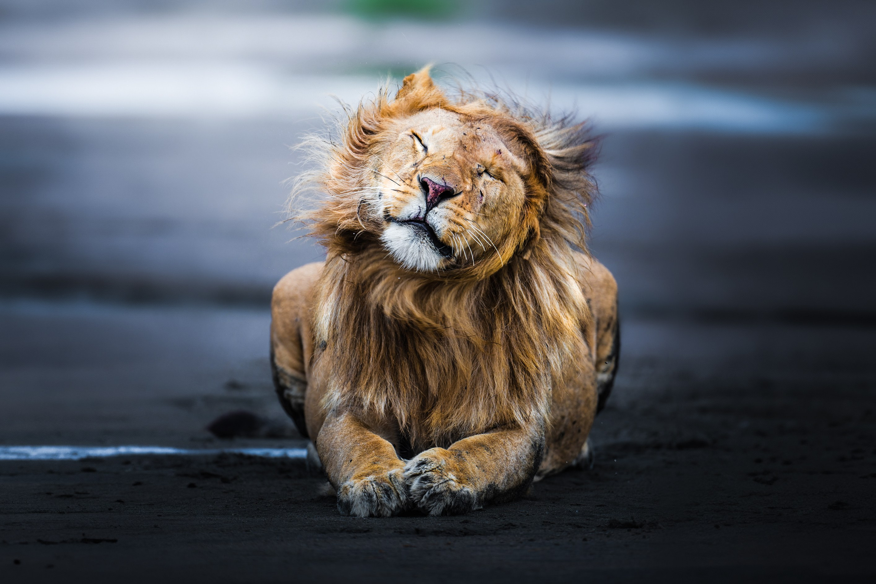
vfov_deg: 2.3
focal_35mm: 600
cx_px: 438
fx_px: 14600
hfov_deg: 3.4
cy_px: 292
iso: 160
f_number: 4
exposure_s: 1/1000
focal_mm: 600
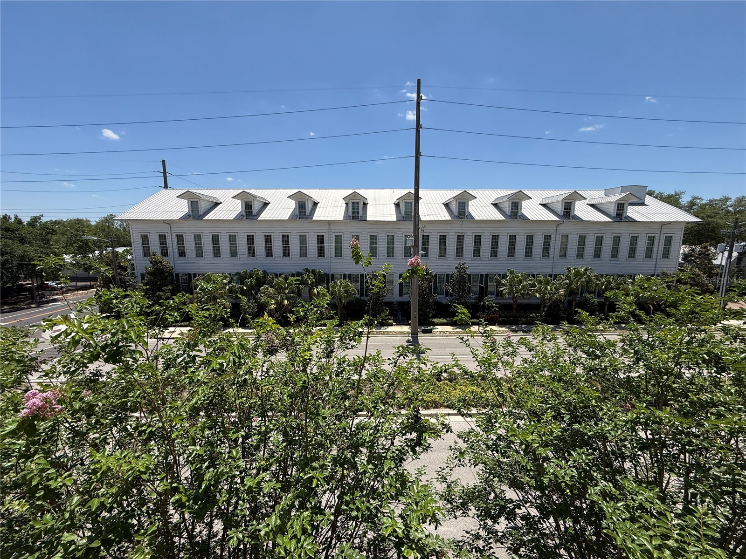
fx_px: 302
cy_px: 280
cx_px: 373
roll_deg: +0.6
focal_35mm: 14
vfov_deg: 85.7
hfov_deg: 102.1
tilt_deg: -7.7
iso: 64
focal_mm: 2.22
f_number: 2.2
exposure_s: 1/2717
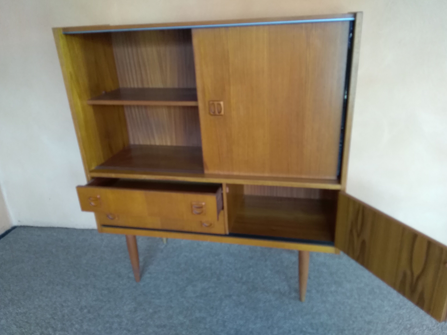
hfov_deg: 65.3
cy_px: 170
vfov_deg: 51.3
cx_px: 231
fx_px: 349
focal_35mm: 27
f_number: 2
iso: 447
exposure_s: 1/33.3
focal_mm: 3.54
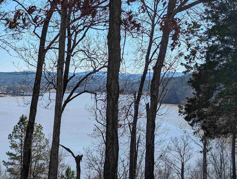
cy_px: 98
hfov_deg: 22.2
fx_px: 603
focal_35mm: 88
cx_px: 92
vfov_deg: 16.8
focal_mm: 6.81
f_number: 1.85
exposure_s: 1/2817
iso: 46
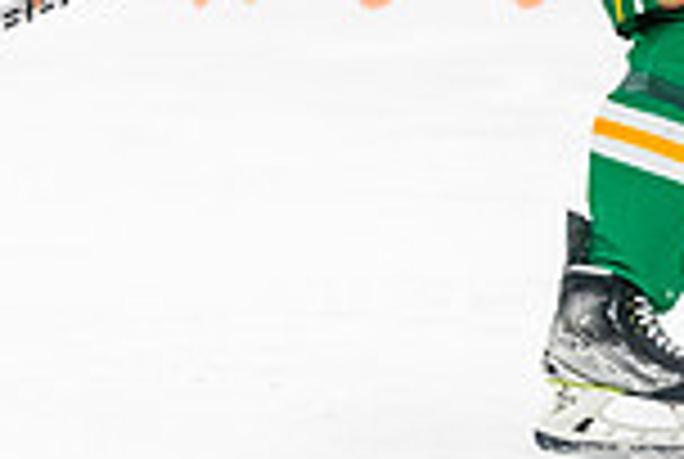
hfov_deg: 4.3
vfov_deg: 2.9
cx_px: 743
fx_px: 9005
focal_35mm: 473
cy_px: -263
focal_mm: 105
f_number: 2.8
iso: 3200
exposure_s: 1/800
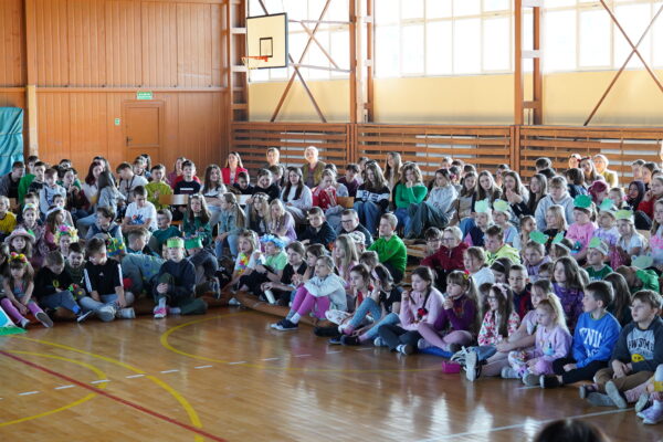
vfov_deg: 17.9
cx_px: 332
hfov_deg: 26.7
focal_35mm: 76
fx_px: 1400
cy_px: 221
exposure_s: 1/160
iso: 1250
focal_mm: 51
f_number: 4
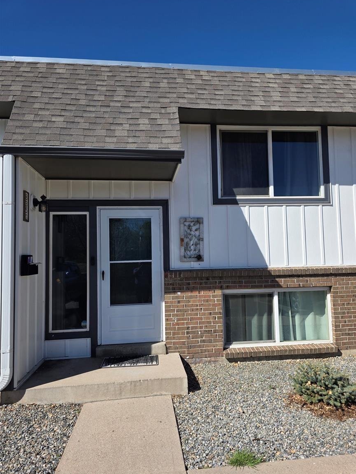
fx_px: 329
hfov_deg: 56.8
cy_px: 237
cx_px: 185
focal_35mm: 24
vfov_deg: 71.6
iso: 80
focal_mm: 6.3
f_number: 1.7
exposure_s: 1/6150
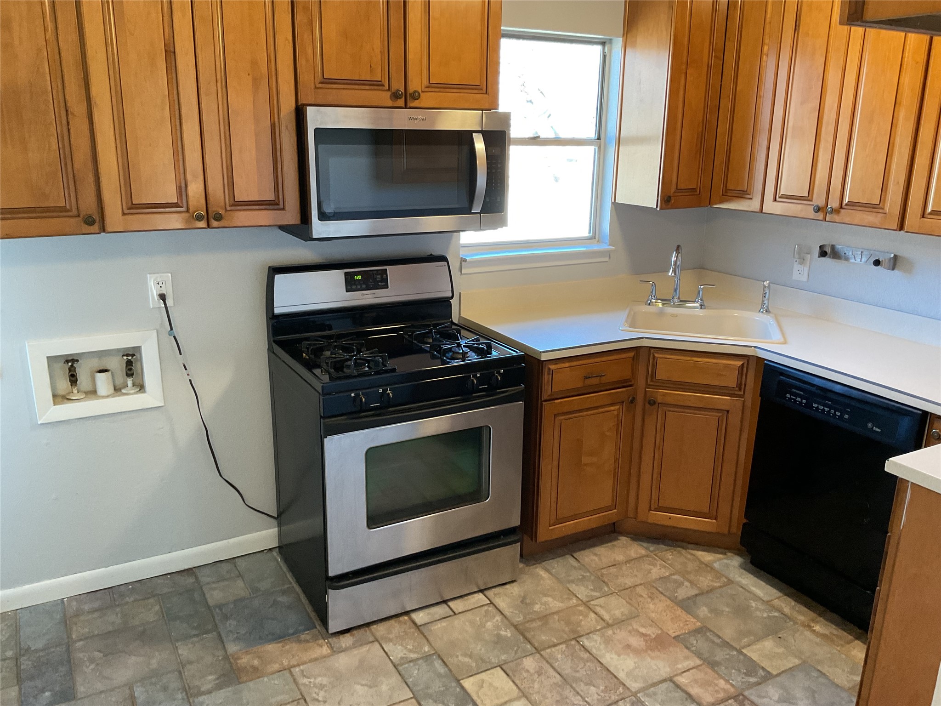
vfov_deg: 48.2
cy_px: 353
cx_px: 470
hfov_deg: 61.7
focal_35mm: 29
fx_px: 788
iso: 160
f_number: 1.8
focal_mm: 3
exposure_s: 1/60
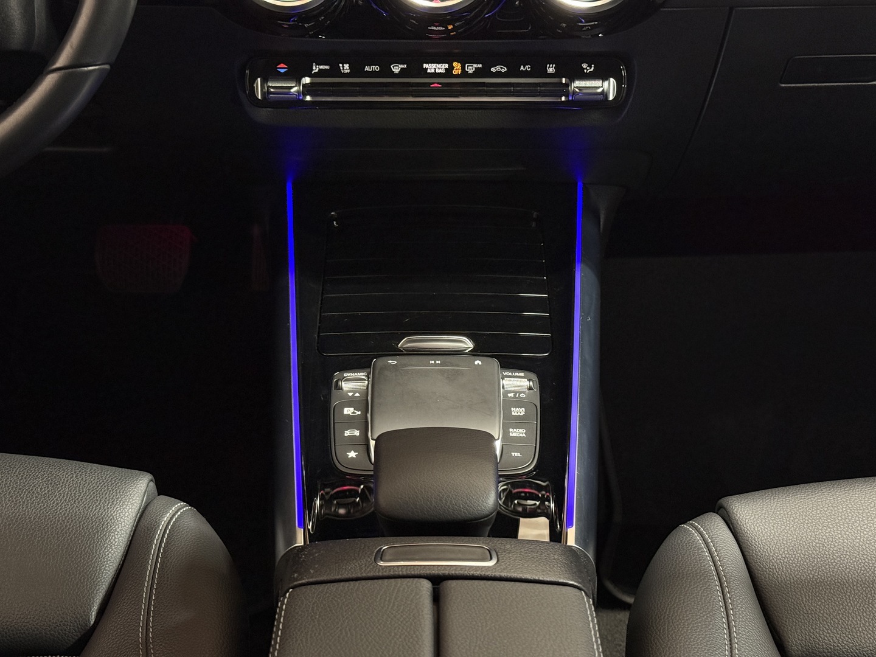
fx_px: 1215
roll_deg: +0.0
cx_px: 438
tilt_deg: -35.1
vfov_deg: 30.3
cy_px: 328
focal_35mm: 48
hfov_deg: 39.7
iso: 500
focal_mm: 6.76
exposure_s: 1/32
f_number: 1.78
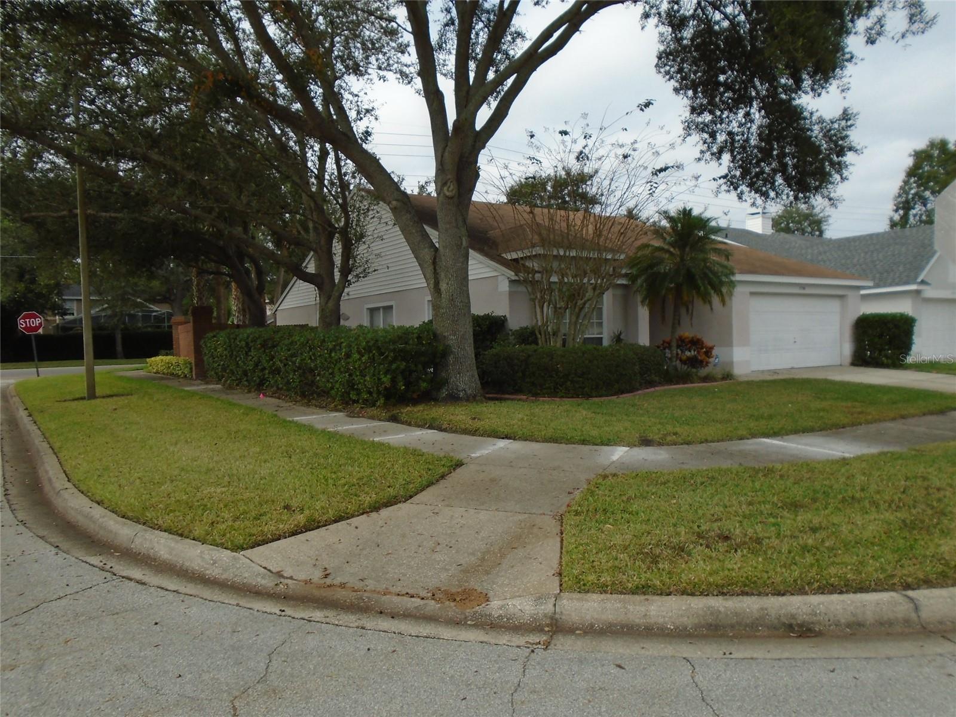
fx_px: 718
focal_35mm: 26
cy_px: 358
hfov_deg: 67.3
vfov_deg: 53.1
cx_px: 478
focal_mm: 4.6
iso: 100
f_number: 3.2
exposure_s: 1/800
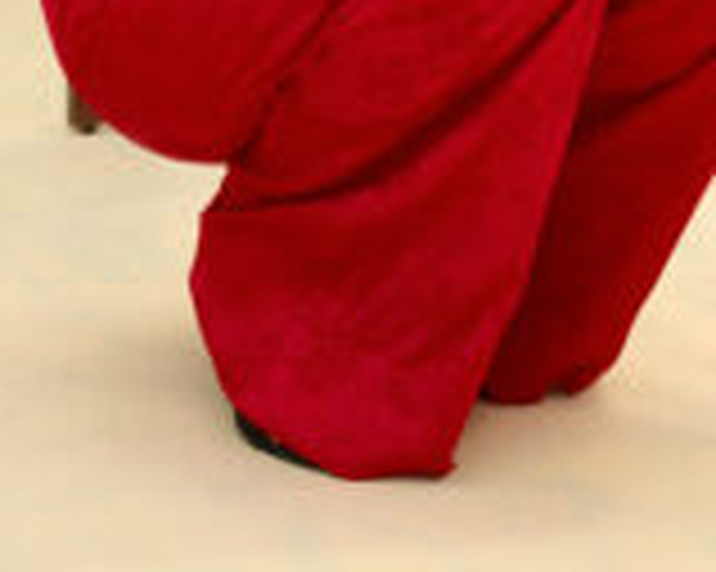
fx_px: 1970
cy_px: -360
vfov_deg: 15.0
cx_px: 419
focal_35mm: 93
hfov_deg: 20.6
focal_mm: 35
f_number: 5.6
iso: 100
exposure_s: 1/160
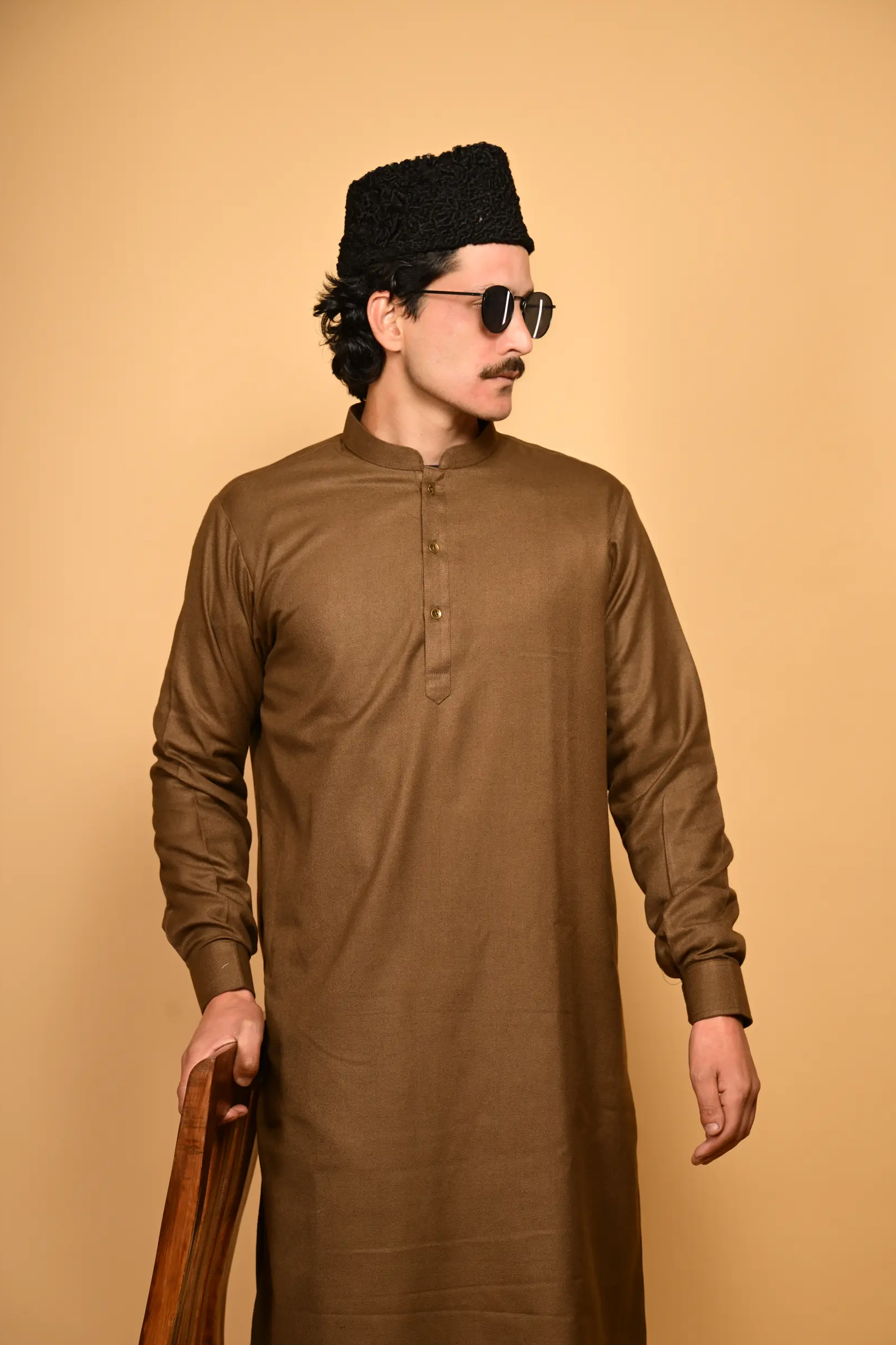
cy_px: 687
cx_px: 461
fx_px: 2763
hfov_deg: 18.4
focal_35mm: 74
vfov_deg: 27.3
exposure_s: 1/200
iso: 160
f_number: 6.3
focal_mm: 71
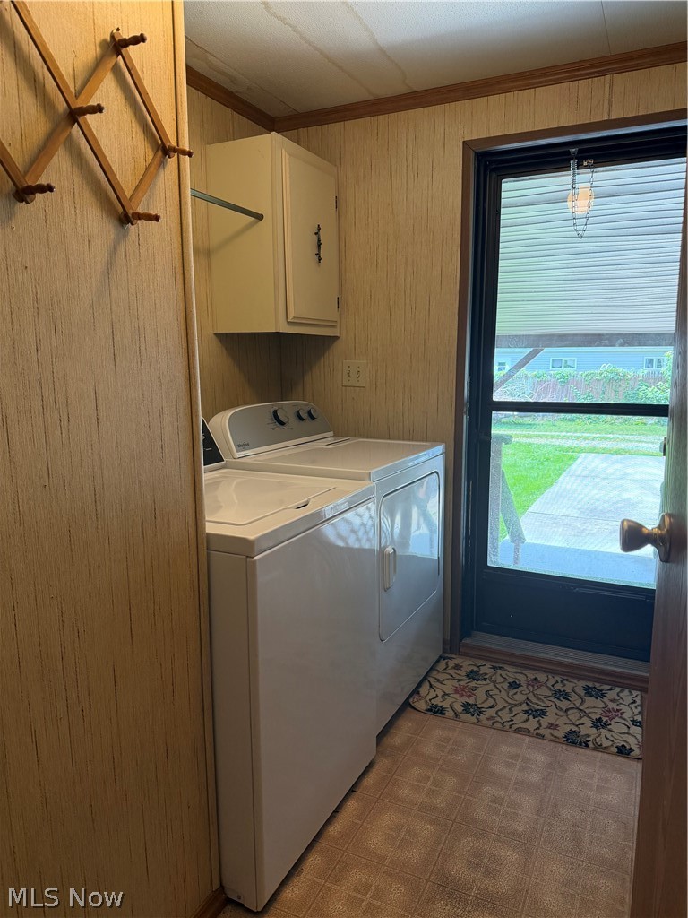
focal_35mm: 24
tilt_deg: -10.2
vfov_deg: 71.6
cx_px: 344
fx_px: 636
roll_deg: +0.2
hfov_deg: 56.8
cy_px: 459
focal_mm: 6.76
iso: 250
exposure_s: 1/120
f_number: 1.78
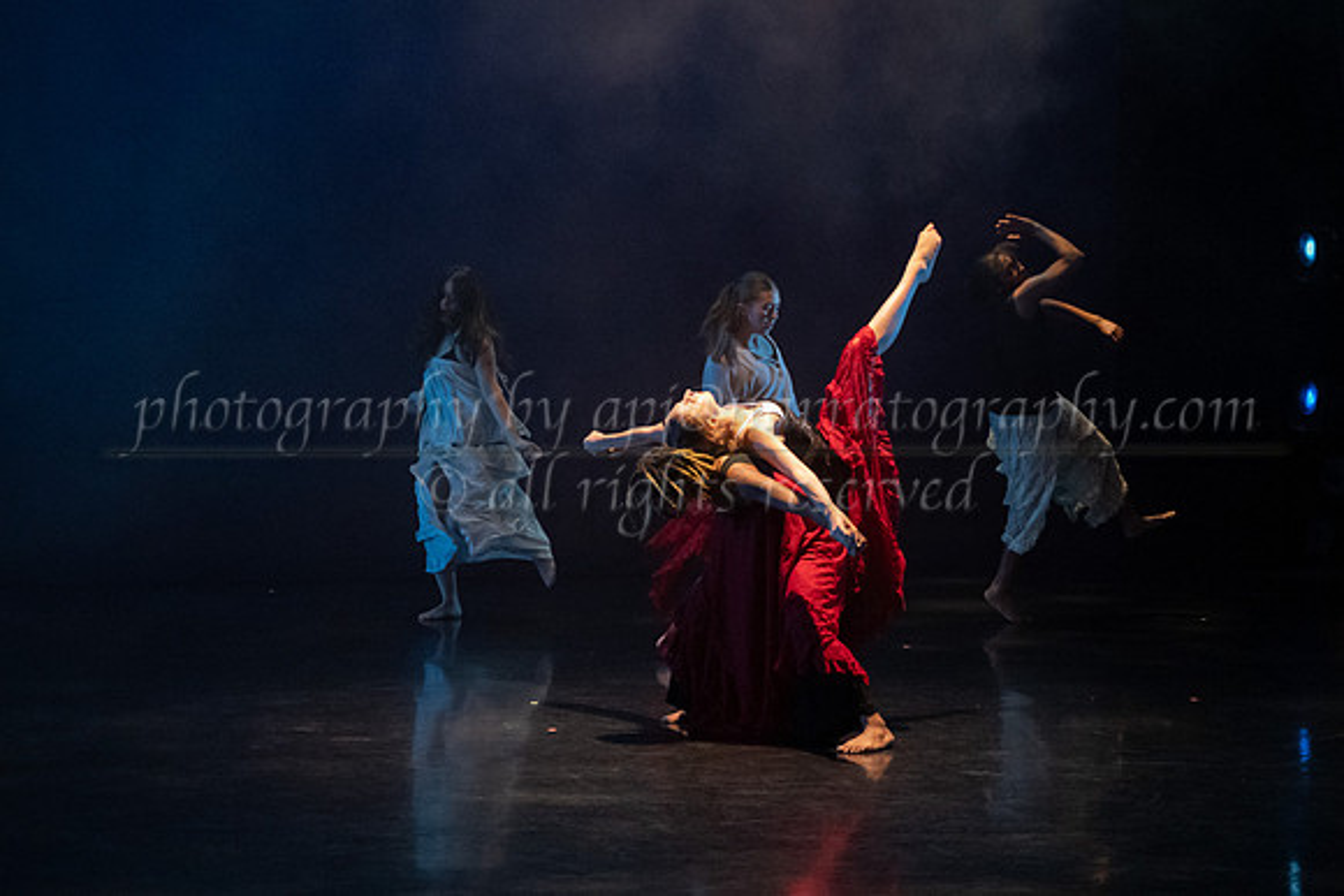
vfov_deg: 14.0
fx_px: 3649
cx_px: 700
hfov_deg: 20.9
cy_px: 407
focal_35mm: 98
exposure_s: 1/320
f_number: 2.8
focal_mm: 75
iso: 5000
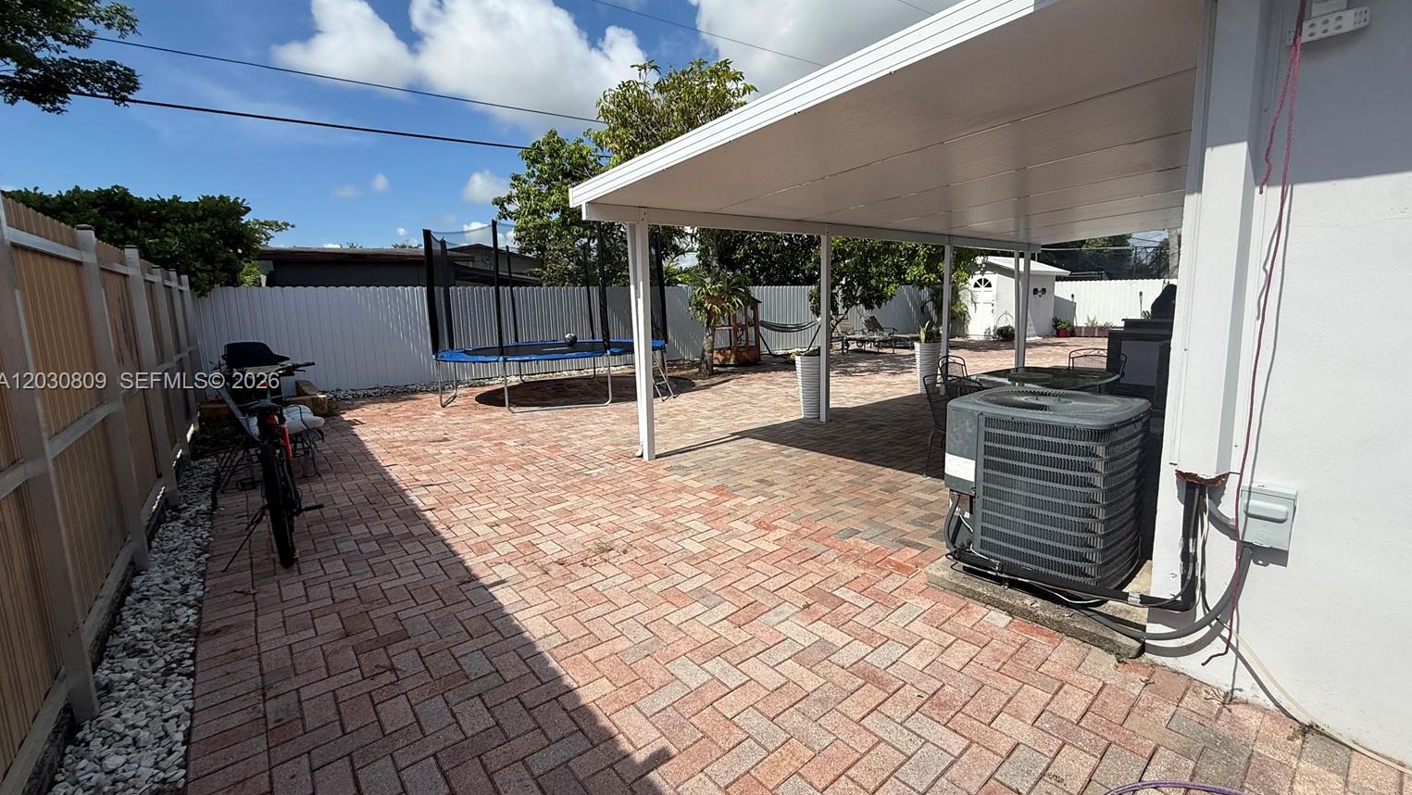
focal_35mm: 16
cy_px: 383
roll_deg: +0.6
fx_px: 599
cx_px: 732
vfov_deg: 67.1
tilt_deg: -6.9
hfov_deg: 99.3
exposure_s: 1/2976
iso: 50
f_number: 2.2
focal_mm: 2.22
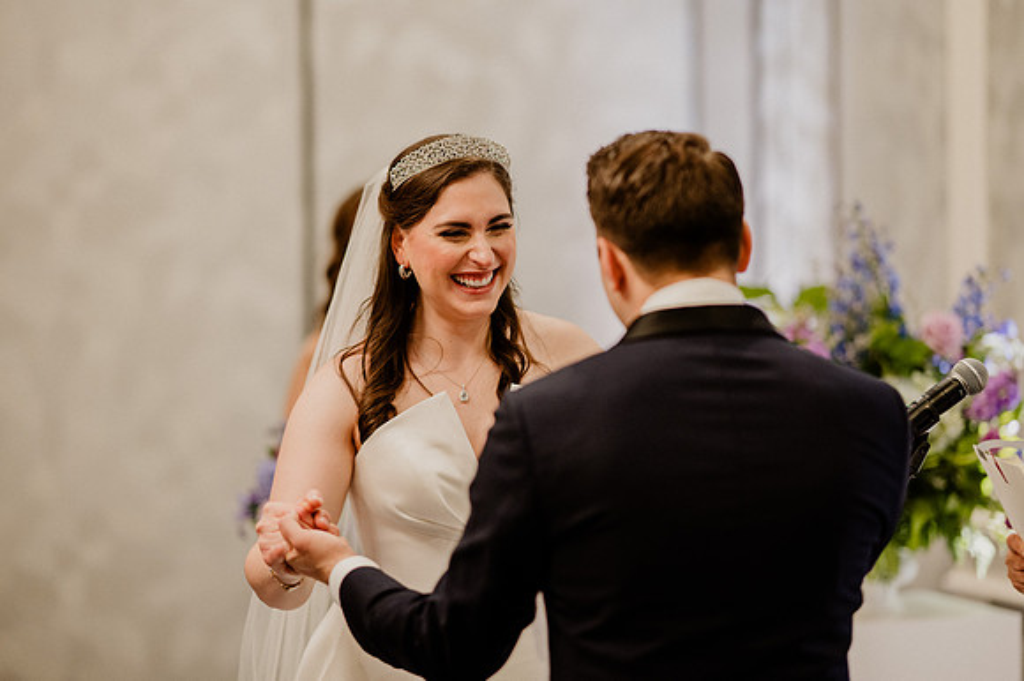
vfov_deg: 12.9
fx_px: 3012
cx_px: 512
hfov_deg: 19.3
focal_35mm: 106
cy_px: 341
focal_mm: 105
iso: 1250
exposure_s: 1/200
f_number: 1.8
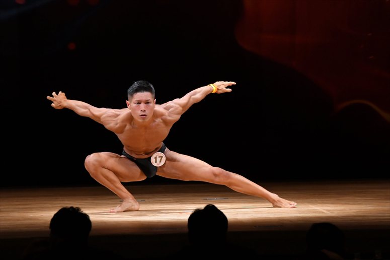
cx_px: 195
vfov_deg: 4.8
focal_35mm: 285
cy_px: 130
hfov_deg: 7.2
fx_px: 3086
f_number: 5.6
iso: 3200
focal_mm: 190
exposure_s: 1/400
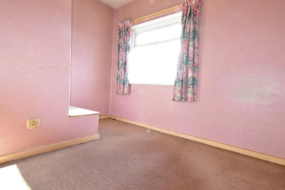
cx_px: 145
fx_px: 135
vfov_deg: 70.4
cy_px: 101
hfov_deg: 93.3
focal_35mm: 17
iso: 12800
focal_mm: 10
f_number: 20
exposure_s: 1/200
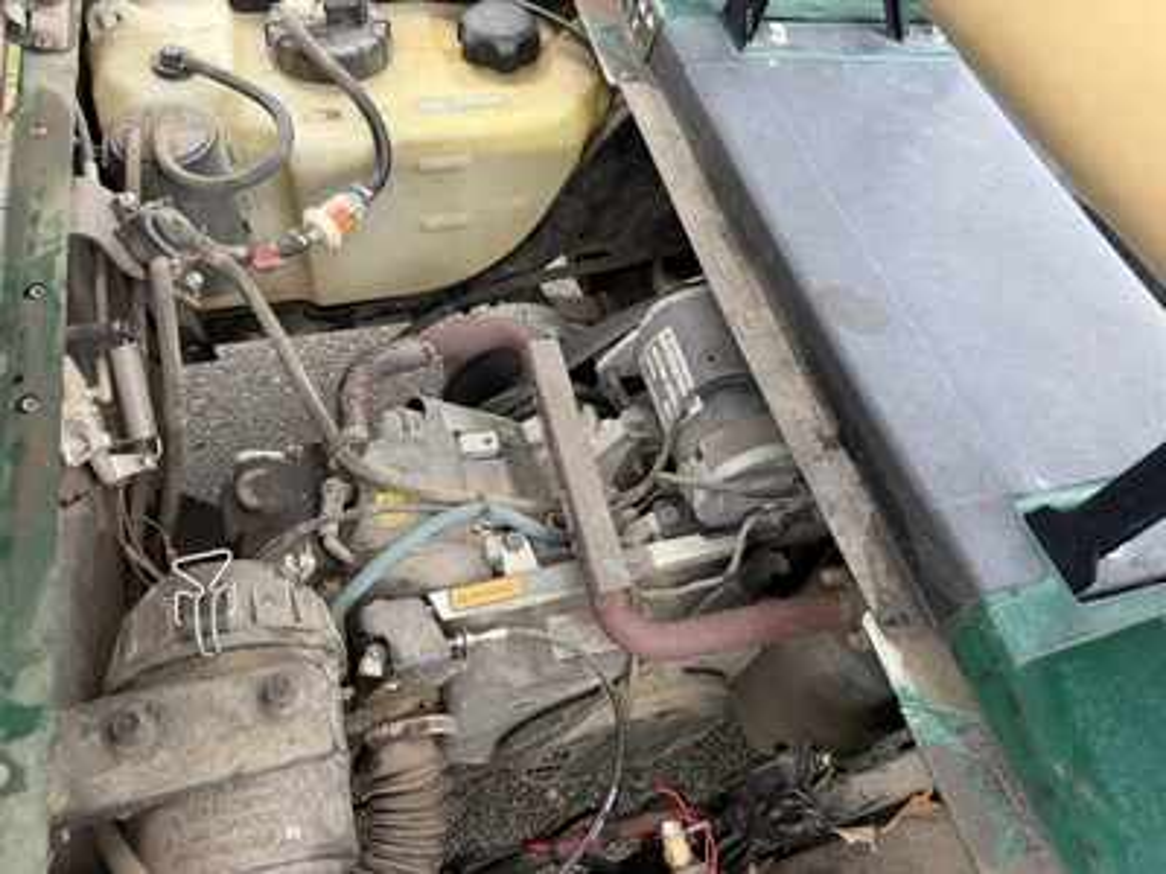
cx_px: 583
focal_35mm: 24
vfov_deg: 56.8
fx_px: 808
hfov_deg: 71.6
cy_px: 437
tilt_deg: -59.4
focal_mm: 6.76
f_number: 1.78
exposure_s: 1/165
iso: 80
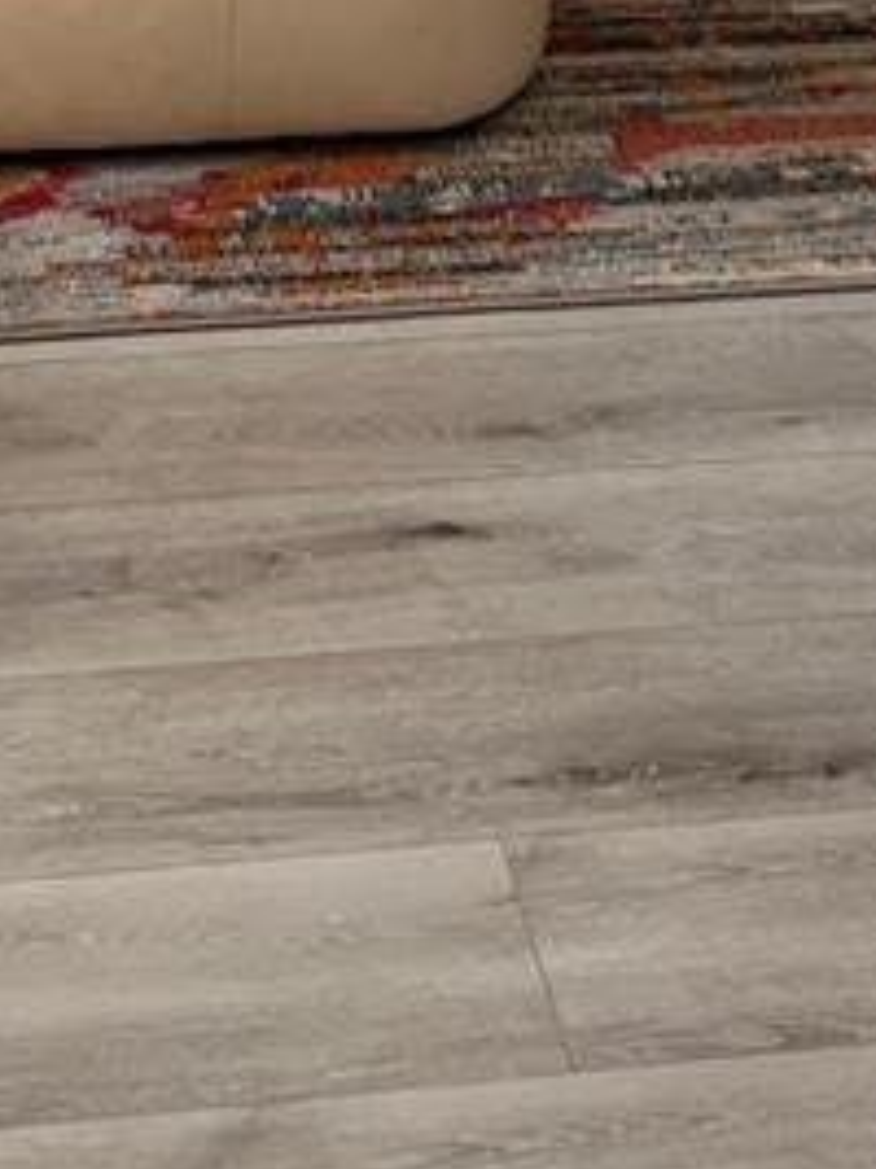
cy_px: -849
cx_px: 530
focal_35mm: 117
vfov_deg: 14.9
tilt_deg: -7.8
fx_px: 3951
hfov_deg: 12.6
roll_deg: -0.7
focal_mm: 5.7
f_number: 1.5
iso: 80
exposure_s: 1/60
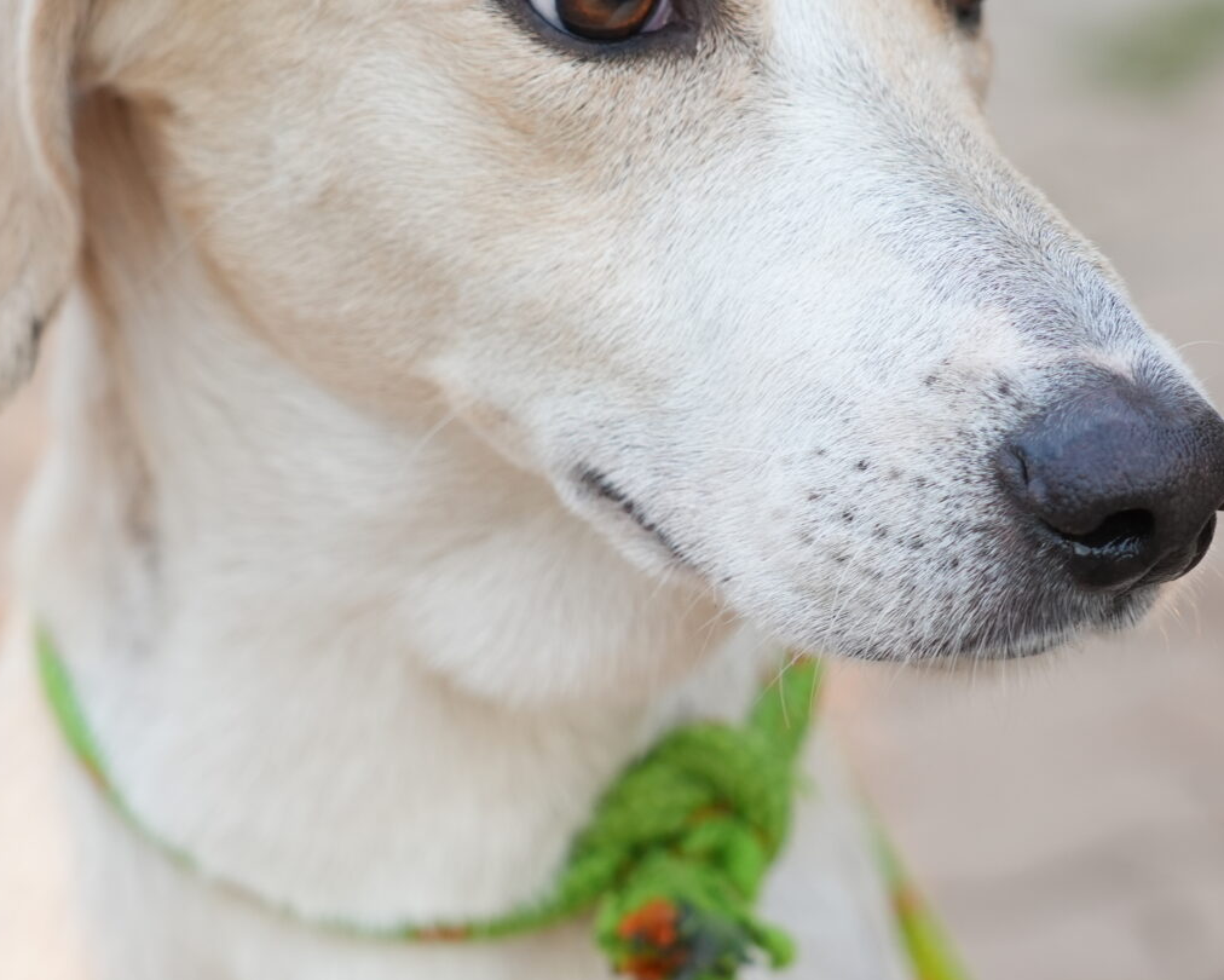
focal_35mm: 159
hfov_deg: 12.1
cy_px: 384
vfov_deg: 9.7
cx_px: 763
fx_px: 5761
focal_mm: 67
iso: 500
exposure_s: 1/200
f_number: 4
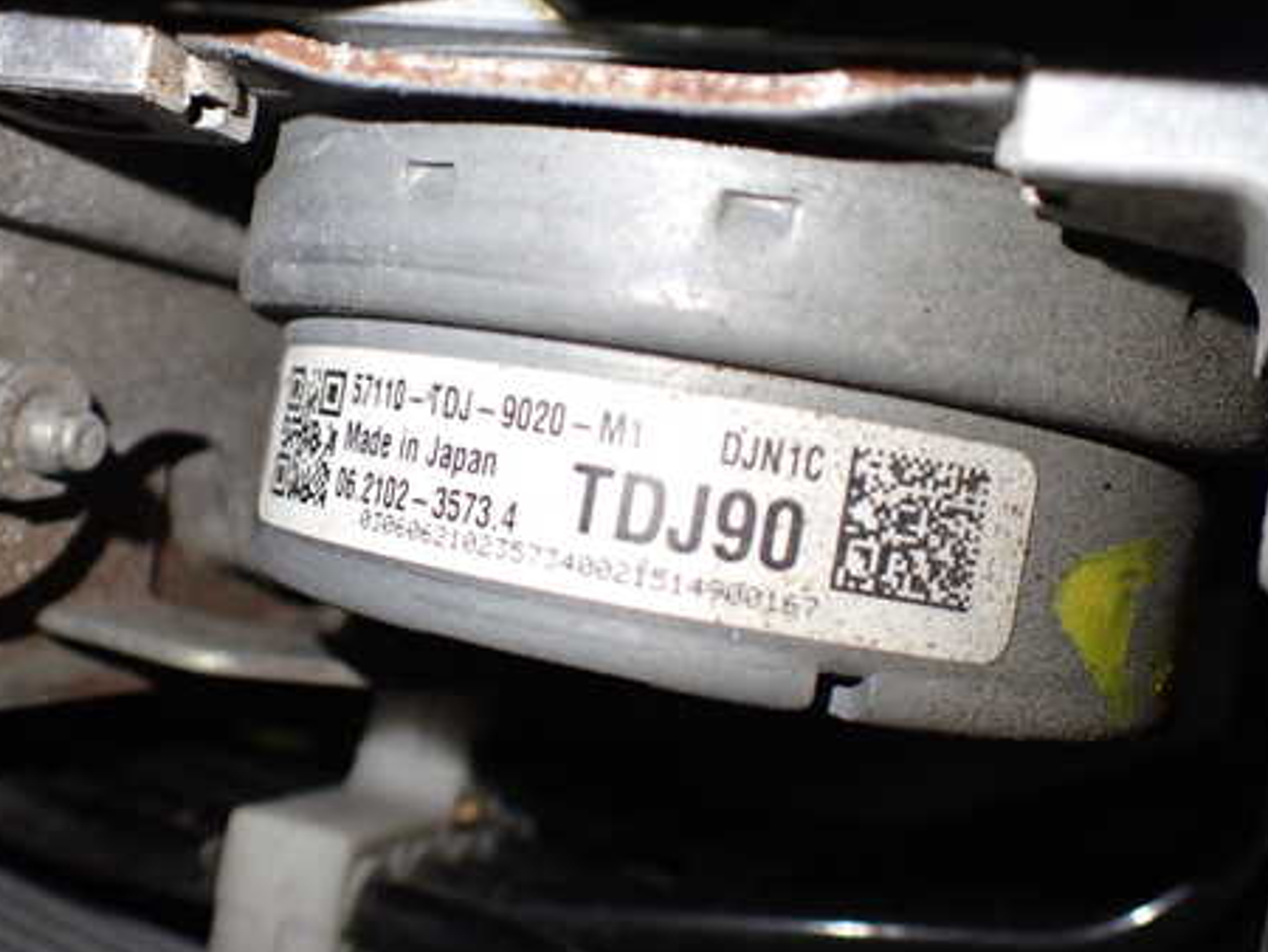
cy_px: 473
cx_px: 555
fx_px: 1466
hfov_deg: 46.7
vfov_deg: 36.0
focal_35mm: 40
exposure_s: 1/125
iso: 500
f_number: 2.3
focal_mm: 5.4
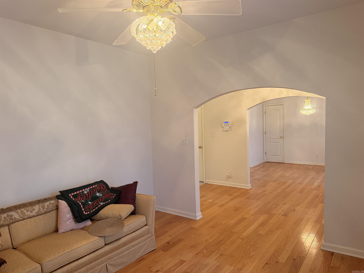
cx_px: 182
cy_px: 136
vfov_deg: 56.8
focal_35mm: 24
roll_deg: +2.3
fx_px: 252
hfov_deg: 71.6
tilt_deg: -3.9
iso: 320
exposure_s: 1/120
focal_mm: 6.76
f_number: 1.78
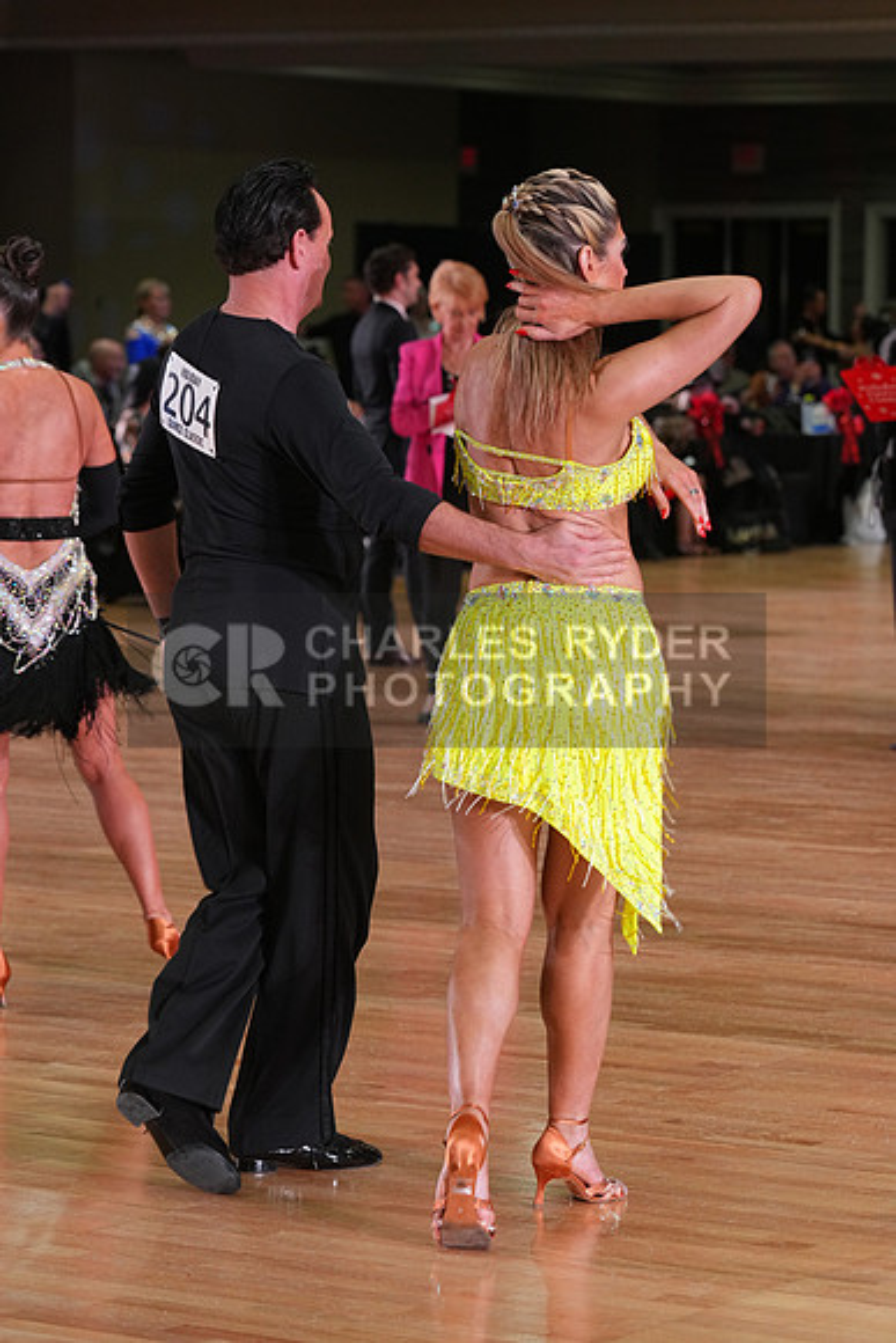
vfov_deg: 16.3
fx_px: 4701
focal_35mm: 126
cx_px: 448
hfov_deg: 10.9
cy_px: 672
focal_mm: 126
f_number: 5.6
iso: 2500
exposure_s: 1/200
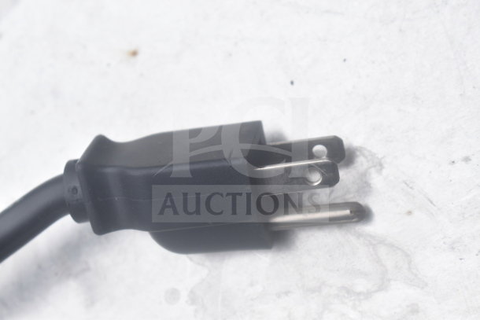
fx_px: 1100
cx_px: 240
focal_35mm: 82
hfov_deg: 24.6
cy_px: 160
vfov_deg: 16.6
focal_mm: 55
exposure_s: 1/160
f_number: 6.3
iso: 200
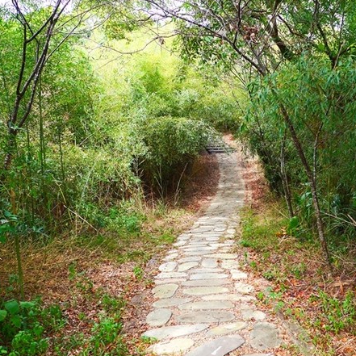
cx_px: 233
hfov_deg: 45.5
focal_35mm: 36
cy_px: 180
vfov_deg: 46.0
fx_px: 419
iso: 160
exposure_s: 1/250
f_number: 2.5
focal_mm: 15
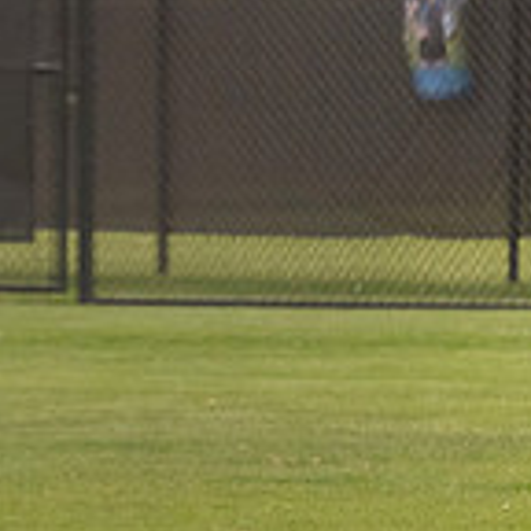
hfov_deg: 1.9
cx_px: -439
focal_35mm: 899
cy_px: 280
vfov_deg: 1.9
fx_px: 15602
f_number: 5.6
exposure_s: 1/2000
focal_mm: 175
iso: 1000
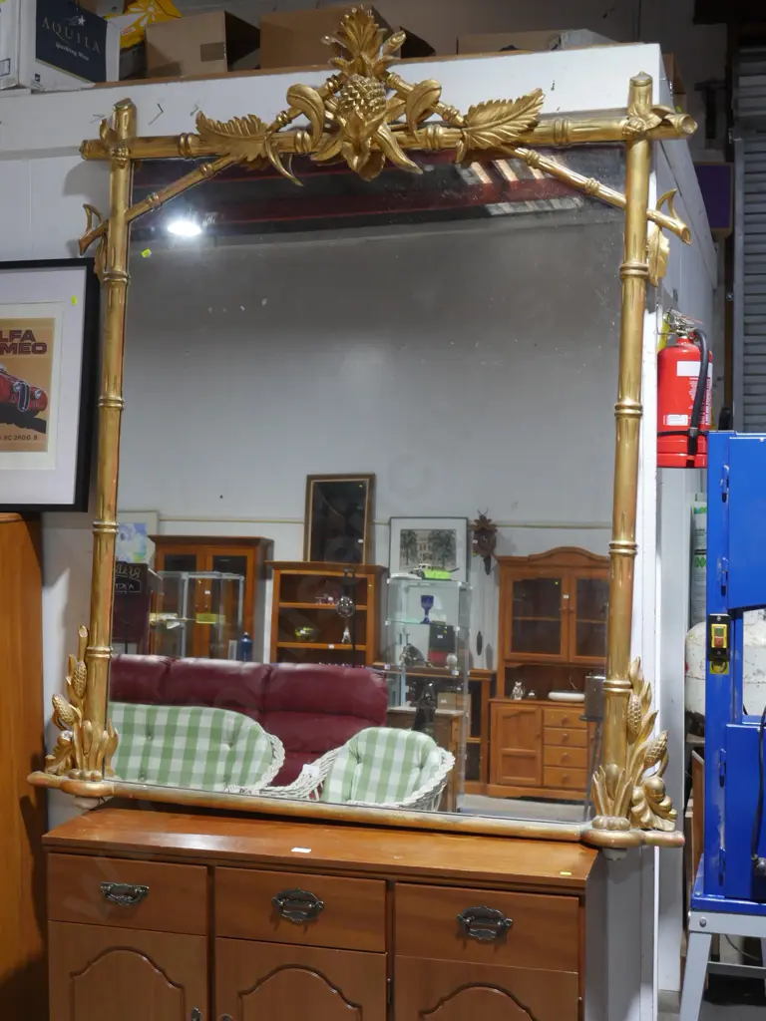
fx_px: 1416
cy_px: 510
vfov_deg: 39.7
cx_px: 383
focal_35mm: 48
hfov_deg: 30.3
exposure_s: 1/60
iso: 640
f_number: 5.2
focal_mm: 24
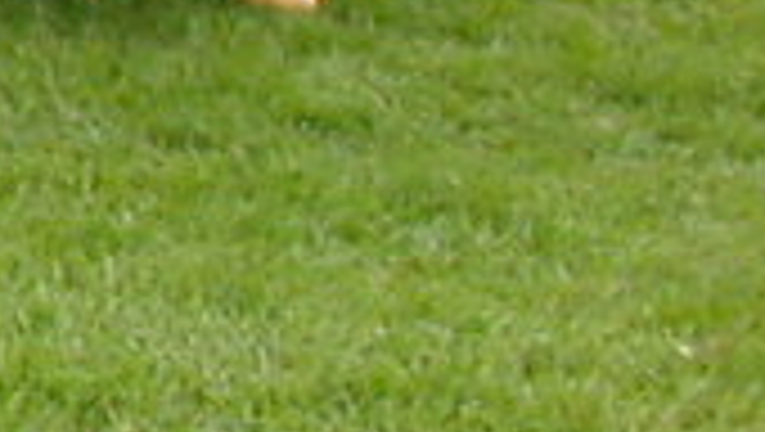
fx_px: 4934
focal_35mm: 243
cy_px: -896
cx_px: -1498
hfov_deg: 7.7
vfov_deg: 4.8
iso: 100
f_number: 4.5
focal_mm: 5.6
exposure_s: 1/213
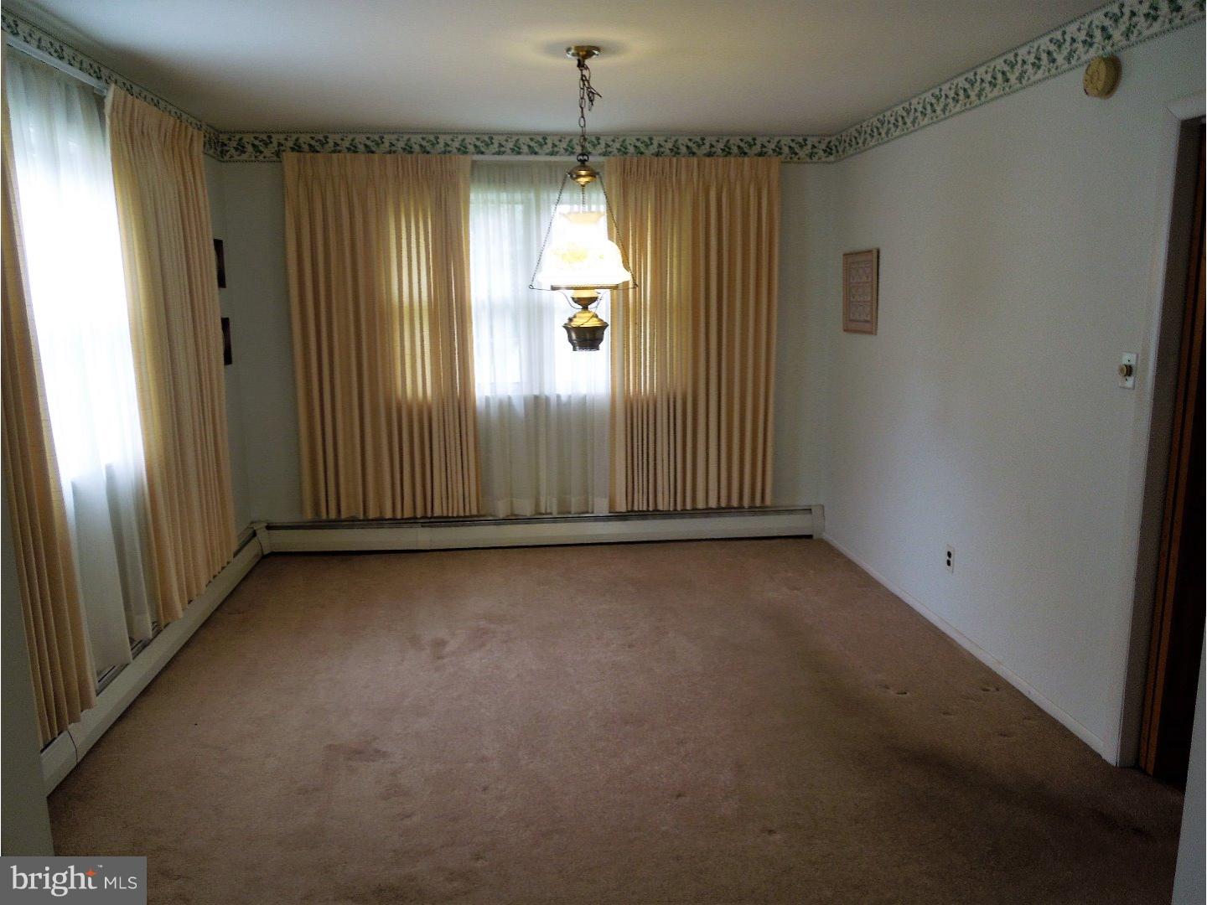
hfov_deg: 69.4
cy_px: 452
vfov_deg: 54.9
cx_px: 604
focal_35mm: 25
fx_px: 872
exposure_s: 1/30
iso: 140
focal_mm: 4.5
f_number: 3.3
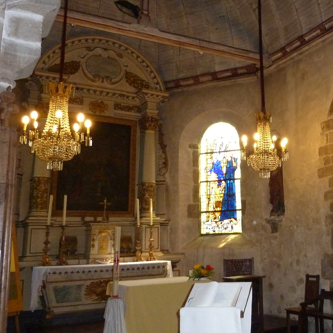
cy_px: 147
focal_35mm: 41
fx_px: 446
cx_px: 289
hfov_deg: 38.6
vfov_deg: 40.9
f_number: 3.3
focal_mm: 4.1
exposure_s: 1/30
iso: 500
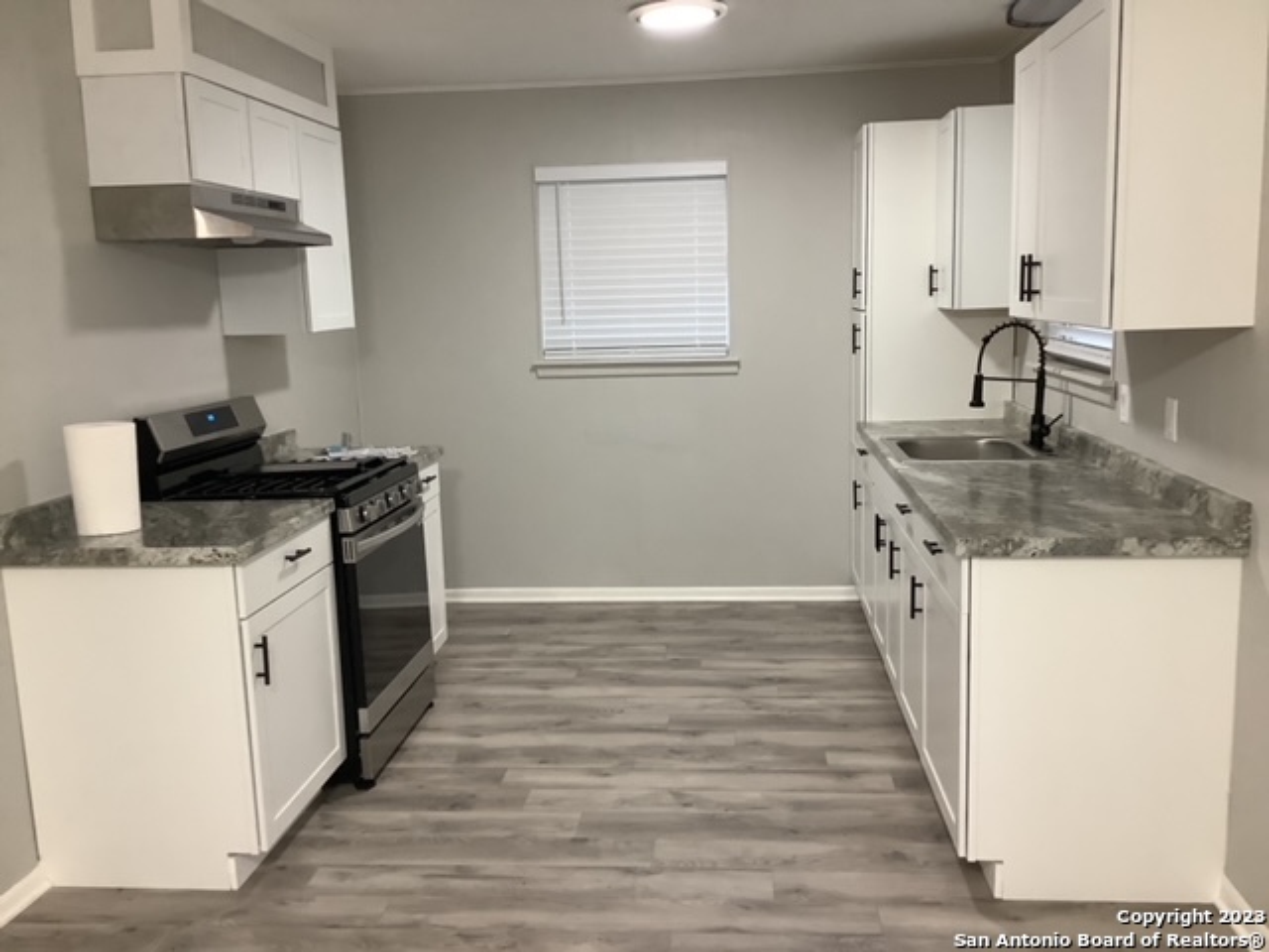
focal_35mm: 31
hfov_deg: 58.4
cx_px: 634
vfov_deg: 45.4
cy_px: 476
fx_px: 1136
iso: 200
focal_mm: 3.3
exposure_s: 1/60
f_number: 2.4
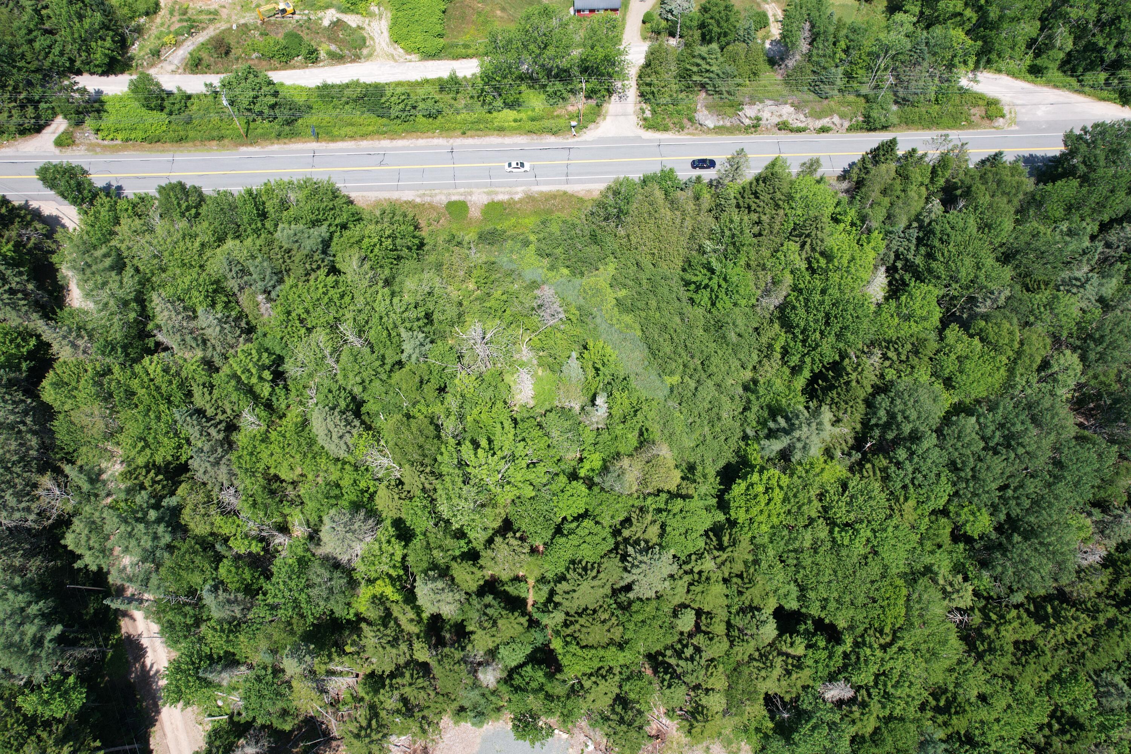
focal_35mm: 22
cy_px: 377
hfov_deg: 78.6
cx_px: 566
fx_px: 691
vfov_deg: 57.2
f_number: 2.8
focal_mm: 8.38
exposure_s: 1/1000
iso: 100
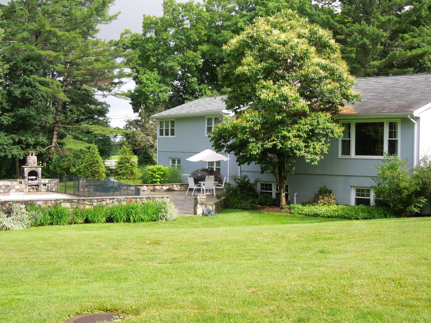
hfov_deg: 39.7
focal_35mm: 48
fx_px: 598
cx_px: 216
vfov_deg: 30.3
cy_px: 162
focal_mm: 8.7
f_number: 4
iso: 100
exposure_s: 1/250
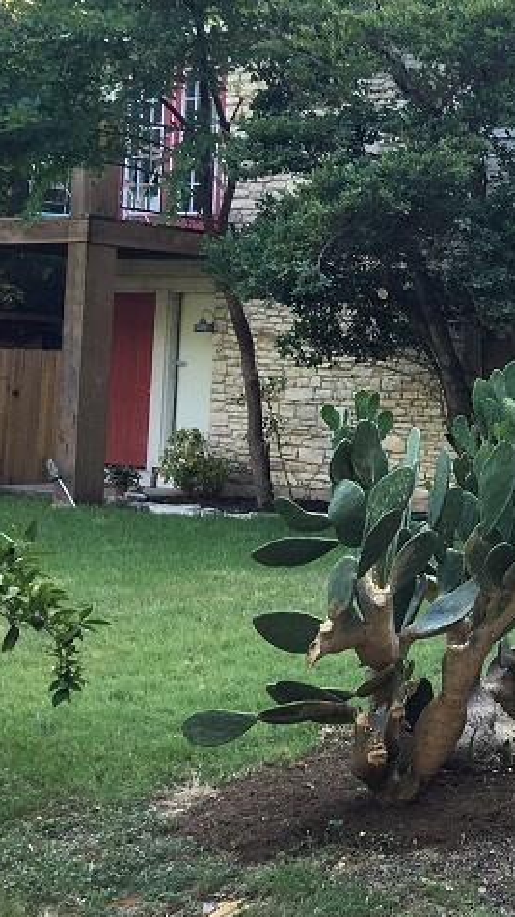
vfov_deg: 31.4
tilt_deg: +1.4
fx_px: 1627
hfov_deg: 15.5
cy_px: 417
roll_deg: -3.1
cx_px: 922
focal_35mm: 67
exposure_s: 1/60
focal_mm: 4.15
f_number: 2.2
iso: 32
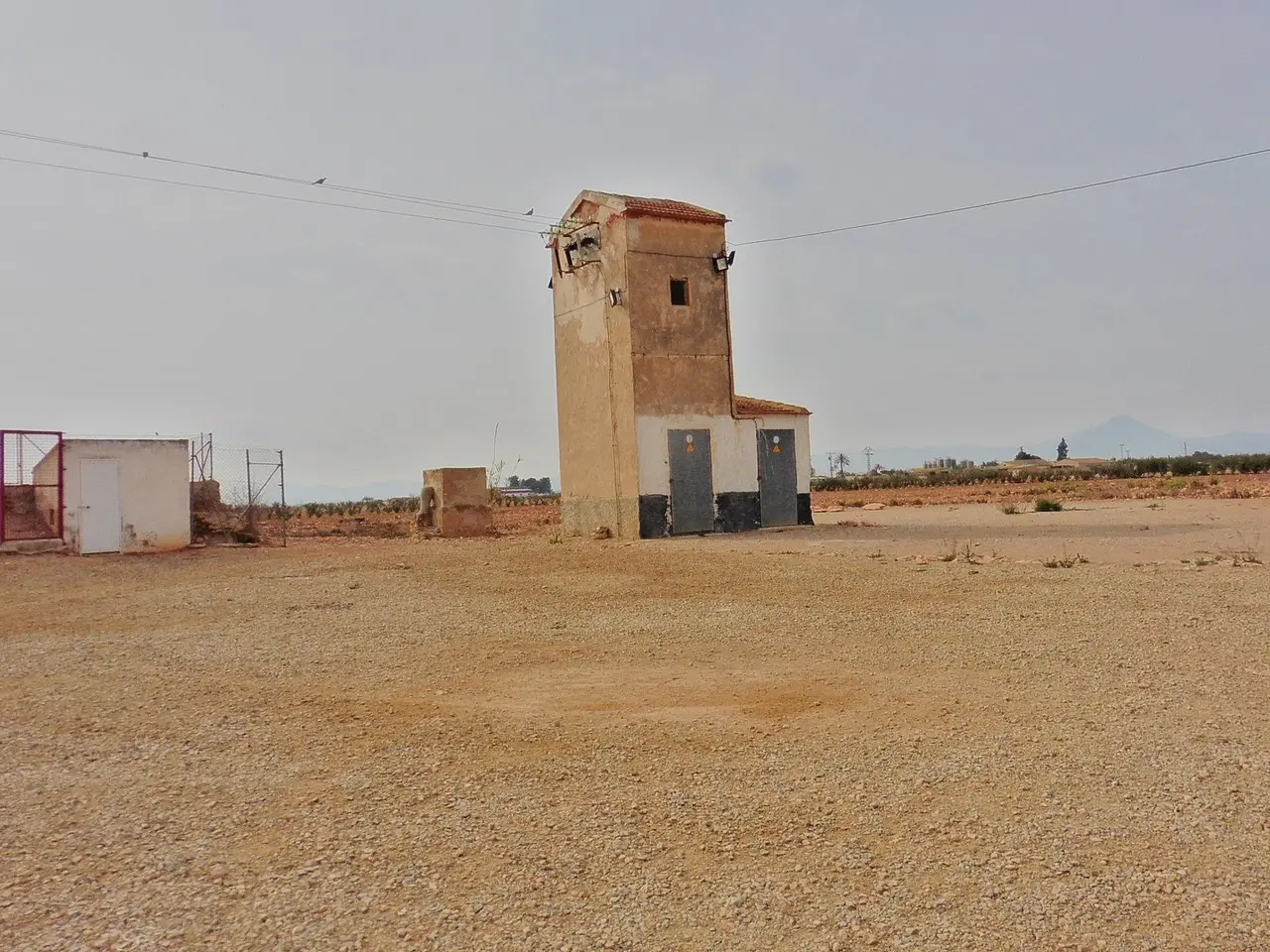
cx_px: 635
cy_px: 476
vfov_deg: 56.8
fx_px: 881
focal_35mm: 24
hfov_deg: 71.6
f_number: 4.5
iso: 100
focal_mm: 4.3
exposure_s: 1/1600
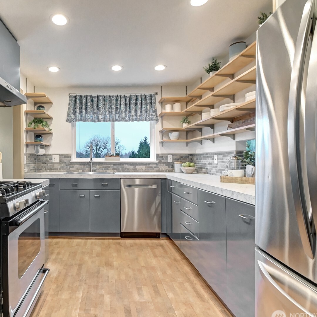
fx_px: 207
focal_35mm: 20
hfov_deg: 71.5
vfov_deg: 74.8
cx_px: 94
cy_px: 163
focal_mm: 10
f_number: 11
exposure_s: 1/5
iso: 3200
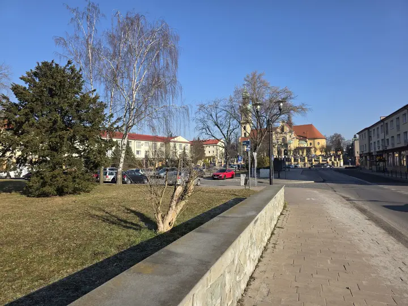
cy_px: 153
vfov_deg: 58.9
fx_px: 271
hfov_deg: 73.9
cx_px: 204
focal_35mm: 23
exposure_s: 1/3891
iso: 80
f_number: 1.7
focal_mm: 6.3
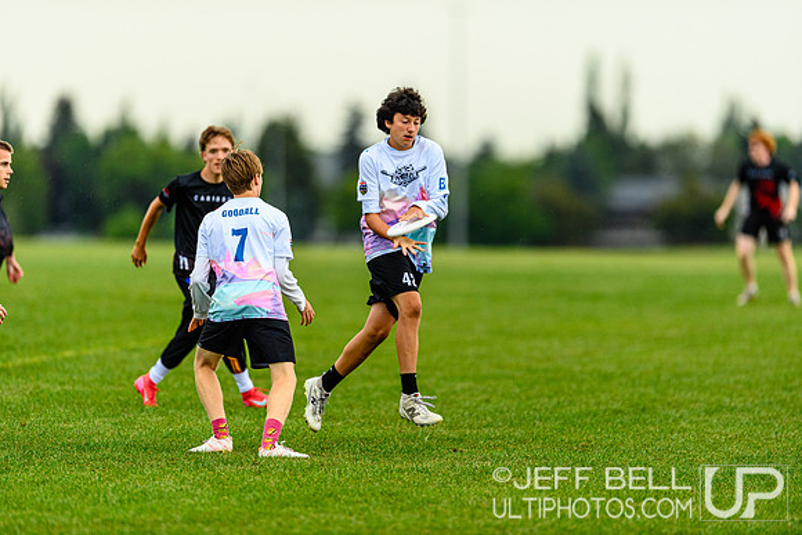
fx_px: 8913
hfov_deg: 5.2
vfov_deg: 3.4
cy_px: 268
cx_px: 401
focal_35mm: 400
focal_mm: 400
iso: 800
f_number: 3.2
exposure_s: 1/1250
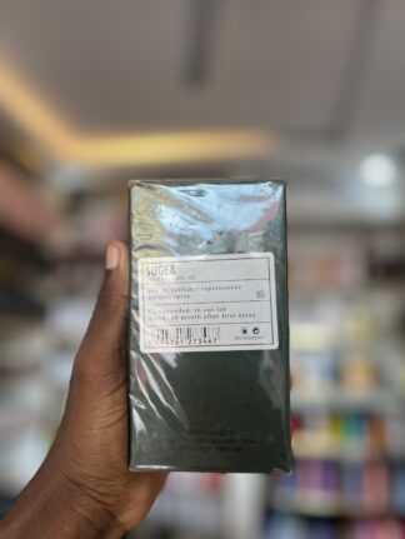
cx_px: 202
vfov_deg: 67.3
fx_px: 405
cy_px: 270
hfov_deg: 53.1
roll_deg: -0.5
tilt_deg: +12.4
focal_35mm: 26
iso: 32
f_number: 1.5
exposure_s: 1/146
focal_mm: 5.7
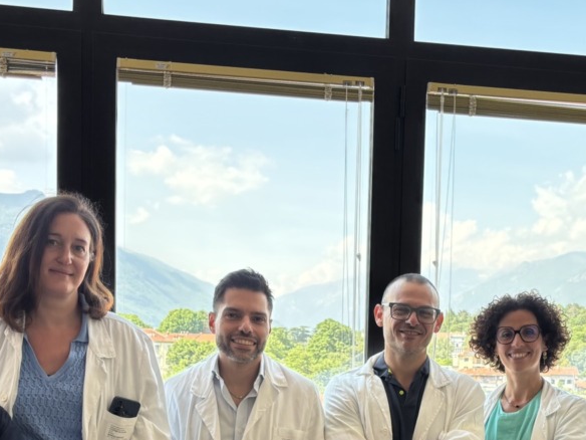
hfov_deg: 33.6
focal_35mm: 57
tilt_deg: -4.4
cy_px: 407
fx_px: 965
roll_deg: -1.3
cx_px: 361
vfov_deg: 24.8
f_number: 1.6
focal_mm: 5.96
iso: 50
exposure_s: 1/353
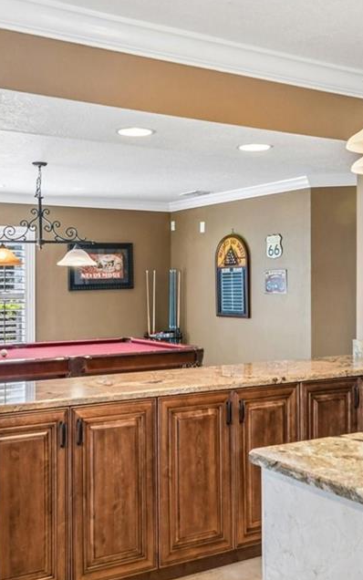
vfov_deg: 48.2
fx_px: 648
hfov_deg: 31.2
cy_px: 286
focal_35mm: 41
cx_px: 150
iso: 400
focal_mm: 16
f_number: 8
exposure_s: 1/8
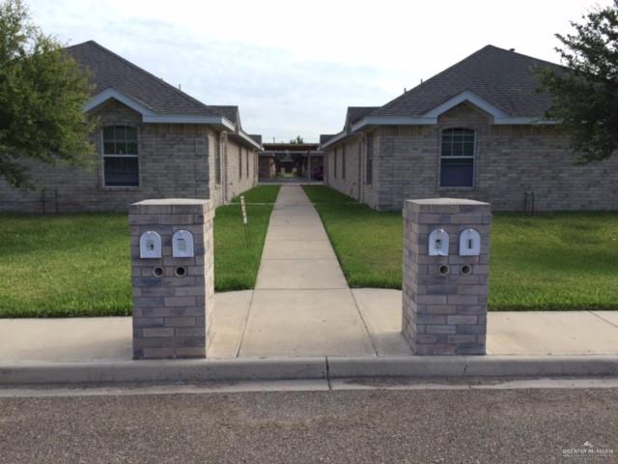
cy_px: 232
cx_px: 309
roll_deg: -1.1
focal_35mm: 29
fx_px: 518
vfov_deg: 48.2
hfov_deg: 61.7
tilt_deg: -5.3
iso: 32
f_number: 2.2
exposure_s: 1/706
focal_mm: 4.15
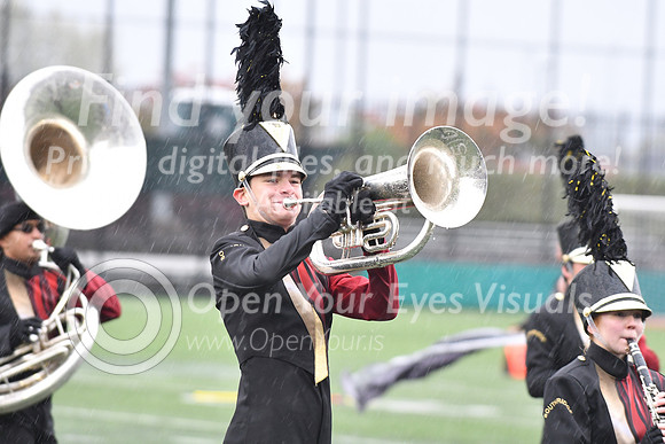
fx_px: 5543
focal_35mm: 300
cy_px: 222
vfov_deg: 4.6
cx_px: 332
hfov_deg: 6.9
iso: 1000
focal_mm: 200
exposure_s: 1/250
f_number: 4
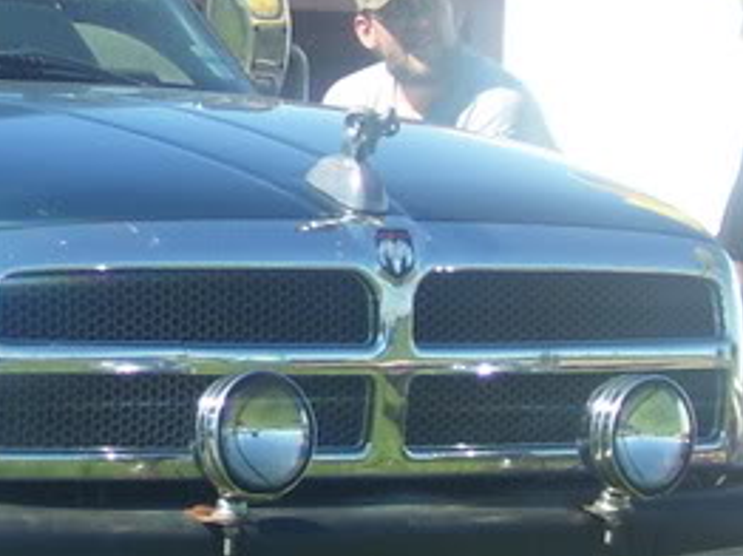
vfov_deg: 5.4
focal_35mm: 274
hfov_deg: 7.2
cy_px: 125
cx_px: -250
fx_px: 5876
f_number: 4
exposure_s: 1/350
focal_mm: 11.6
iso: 80
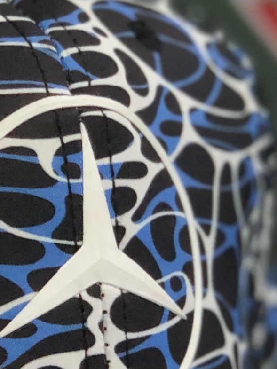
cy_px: 137
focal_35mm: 267
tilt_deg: -53.2
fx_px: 2848
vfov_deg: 7.4
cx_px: 68
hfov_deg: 5.6
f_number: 2.4
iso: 125
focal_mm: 6
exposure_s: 1/24
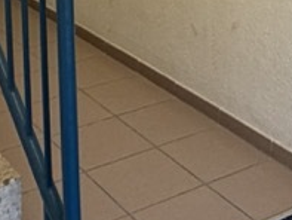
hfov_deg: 21.5
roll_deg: +1.4
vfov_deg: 14.1
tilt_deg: -0.4
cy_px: -195
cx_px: 136
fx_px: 768
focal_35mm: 91
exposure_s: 1/121
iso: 125
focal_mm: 2.22
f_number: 2.2
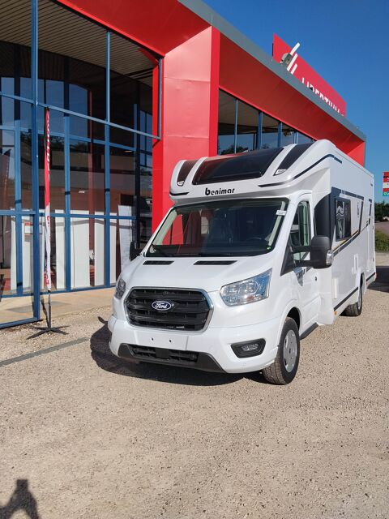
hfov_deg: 48.2
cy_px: 260
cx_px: 194
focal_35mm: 29
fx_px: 435
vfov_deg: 61.7
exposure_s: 1/3399
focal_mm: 3.96
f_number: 1.8
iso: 50
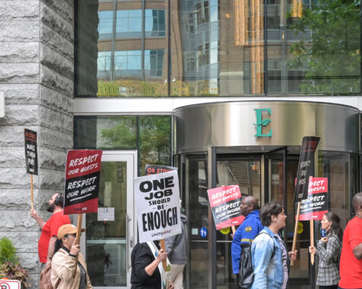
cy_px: 174
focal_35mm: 77
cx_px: 293
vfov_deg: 19.9
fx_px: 825
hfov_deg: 24.3
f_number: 6.3
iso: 2500
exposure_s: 1/640
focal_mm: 38
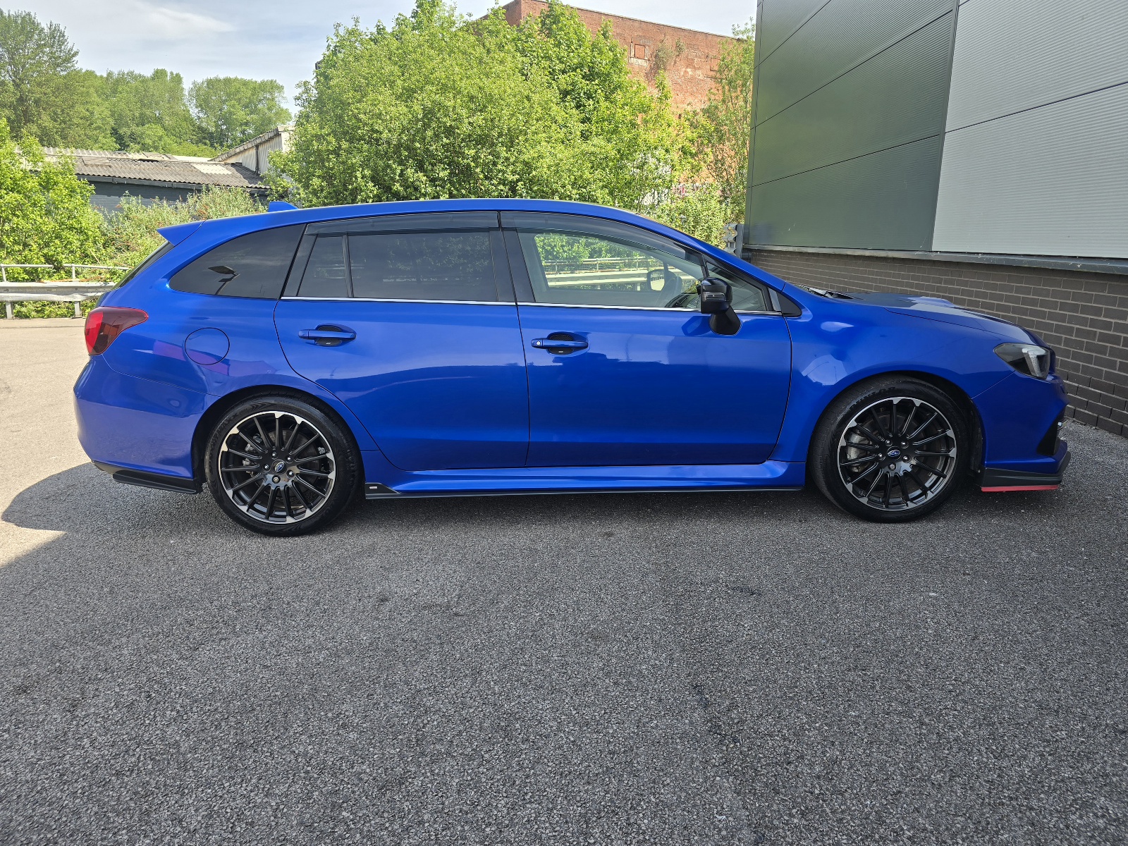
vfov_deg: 58.9
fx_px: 749
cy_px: 423
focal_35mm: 23
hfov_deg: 73.9
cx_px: 564
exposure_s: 1/345
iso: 12
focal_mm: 6.3
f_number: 1.7
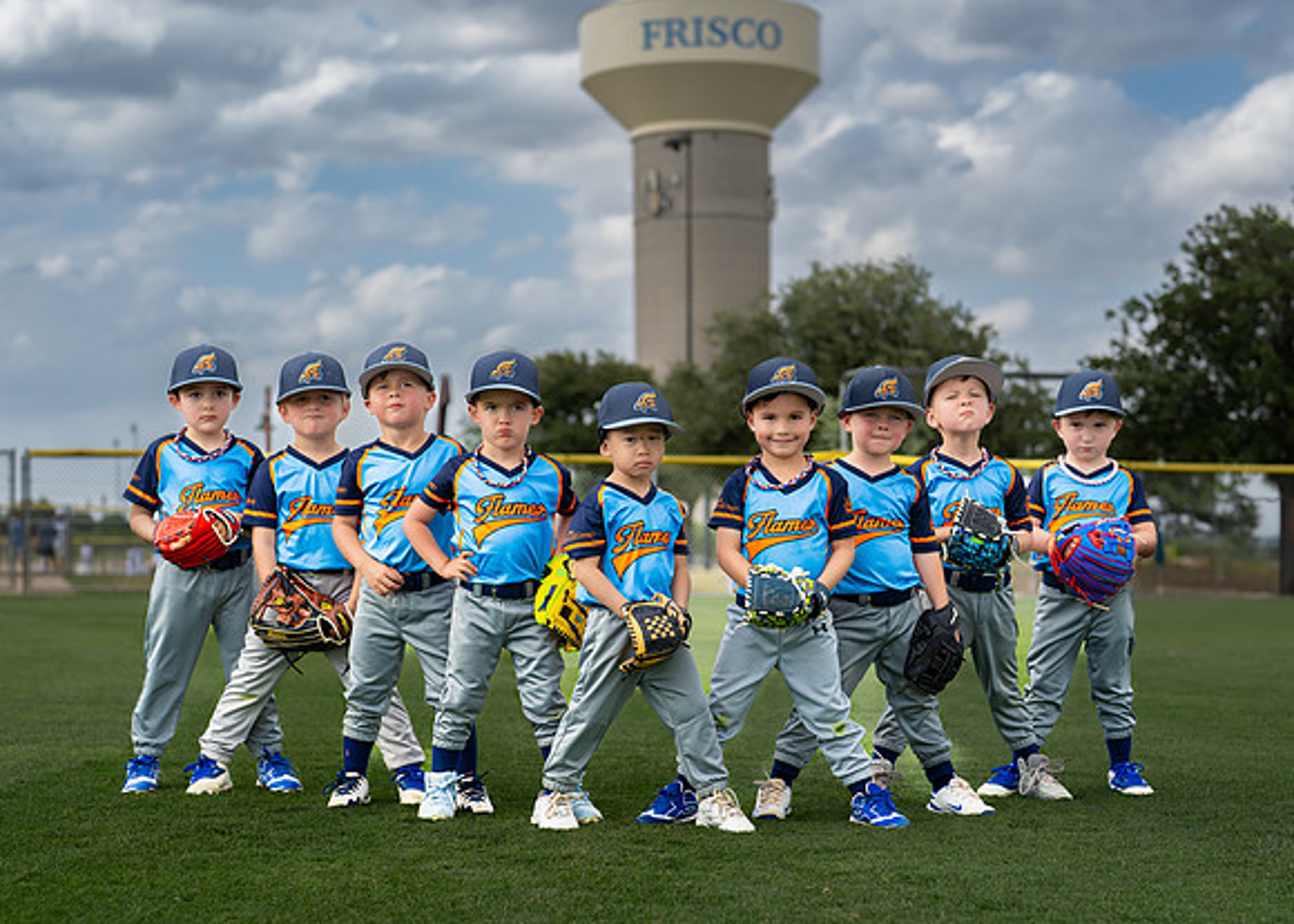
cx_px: 643
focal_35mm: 68
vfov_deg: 20.9
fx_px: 2493
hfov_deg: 29.1
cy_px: 580
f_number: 2.5
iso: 100
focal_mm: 50
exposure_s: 1/800
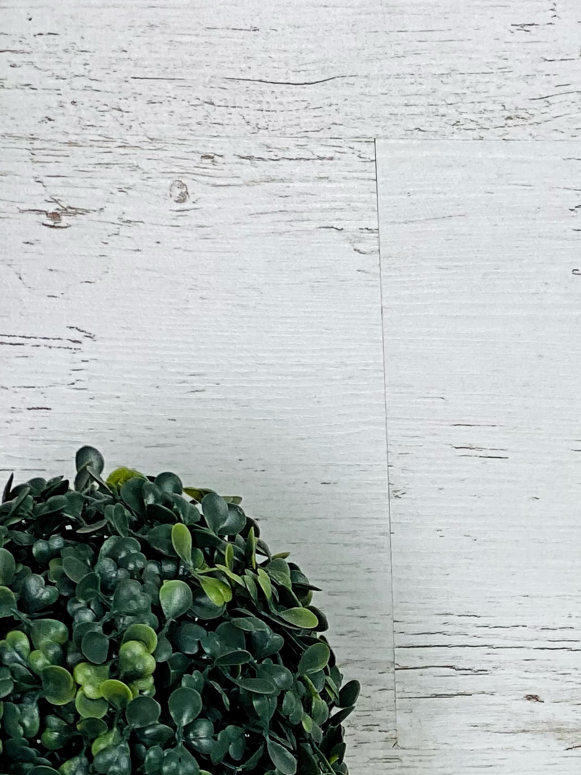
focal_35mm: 146
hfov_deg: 9.9
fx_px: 3267
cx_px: 810
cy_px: 1005
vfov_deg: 13.1
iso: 20
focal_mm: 6
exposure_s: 1/209
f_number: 2
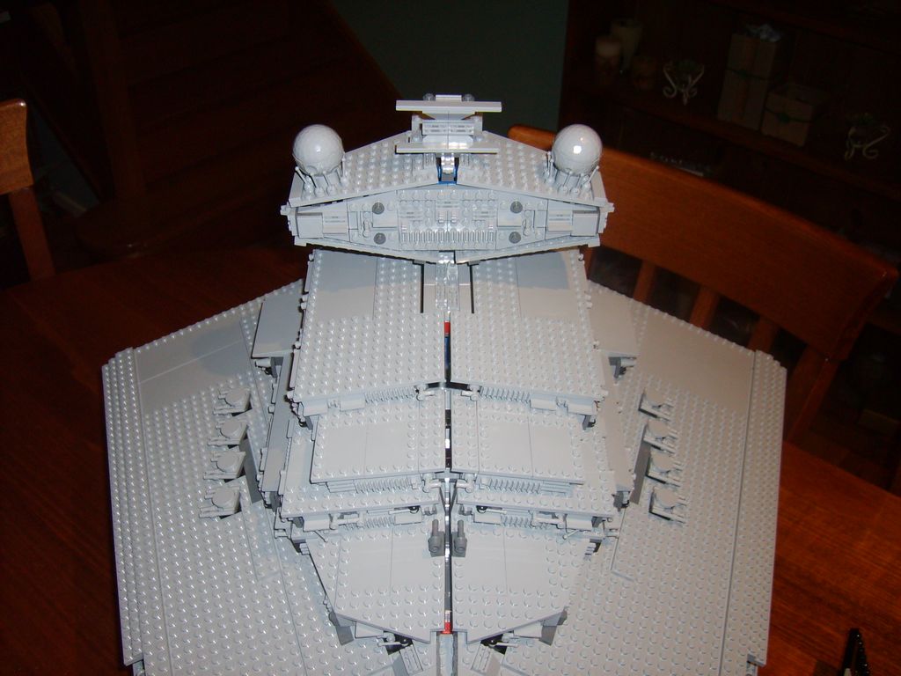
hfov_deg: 52.6
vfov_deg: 40.7
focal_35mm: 35
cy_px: 338
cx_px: 450
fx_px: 911
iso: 100
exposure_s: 1/45
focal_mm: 5.8
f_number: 2.8
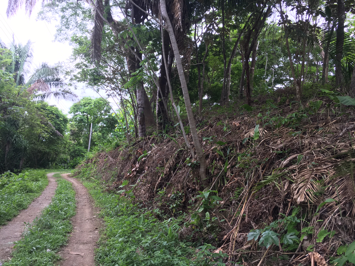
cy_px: 133
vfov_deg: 48.2
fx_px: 297
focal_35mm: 29
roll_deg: -2.6
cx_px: 178
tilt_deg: +5.8
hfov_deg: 61.7
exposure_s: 1/120
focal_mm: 4.15
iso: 40
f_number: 2.2
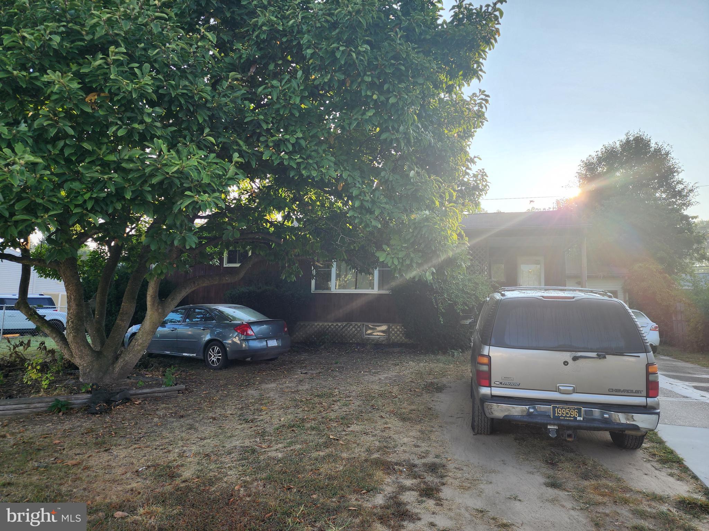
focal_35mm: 23
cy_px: 266
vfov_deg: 58.9
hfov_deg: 73.9
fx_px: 471
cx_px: 354
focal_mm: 6.4
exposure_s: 1/183
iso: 12
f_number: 1.8
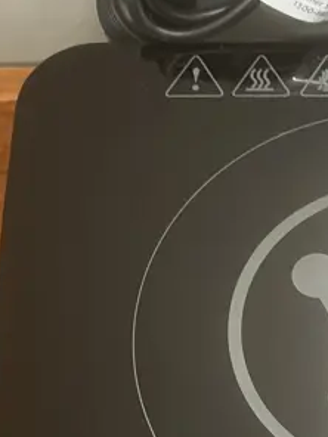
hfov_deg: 14.7
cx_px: 414
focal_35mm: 97
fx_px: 1225
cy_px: 433
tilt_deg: -62.0
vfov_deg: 19.7
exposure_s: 1/50
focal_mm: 3.99
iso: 200
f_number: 1.8
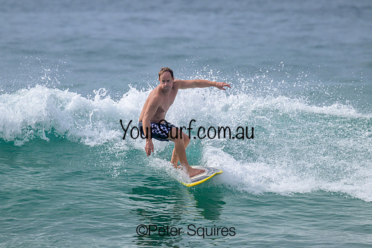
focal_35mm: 819
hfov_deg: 2.5
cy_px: 124
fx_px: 8467
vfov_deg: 1.7
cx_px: 186
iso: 640
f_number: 11
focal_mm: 800
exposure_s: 1/2000
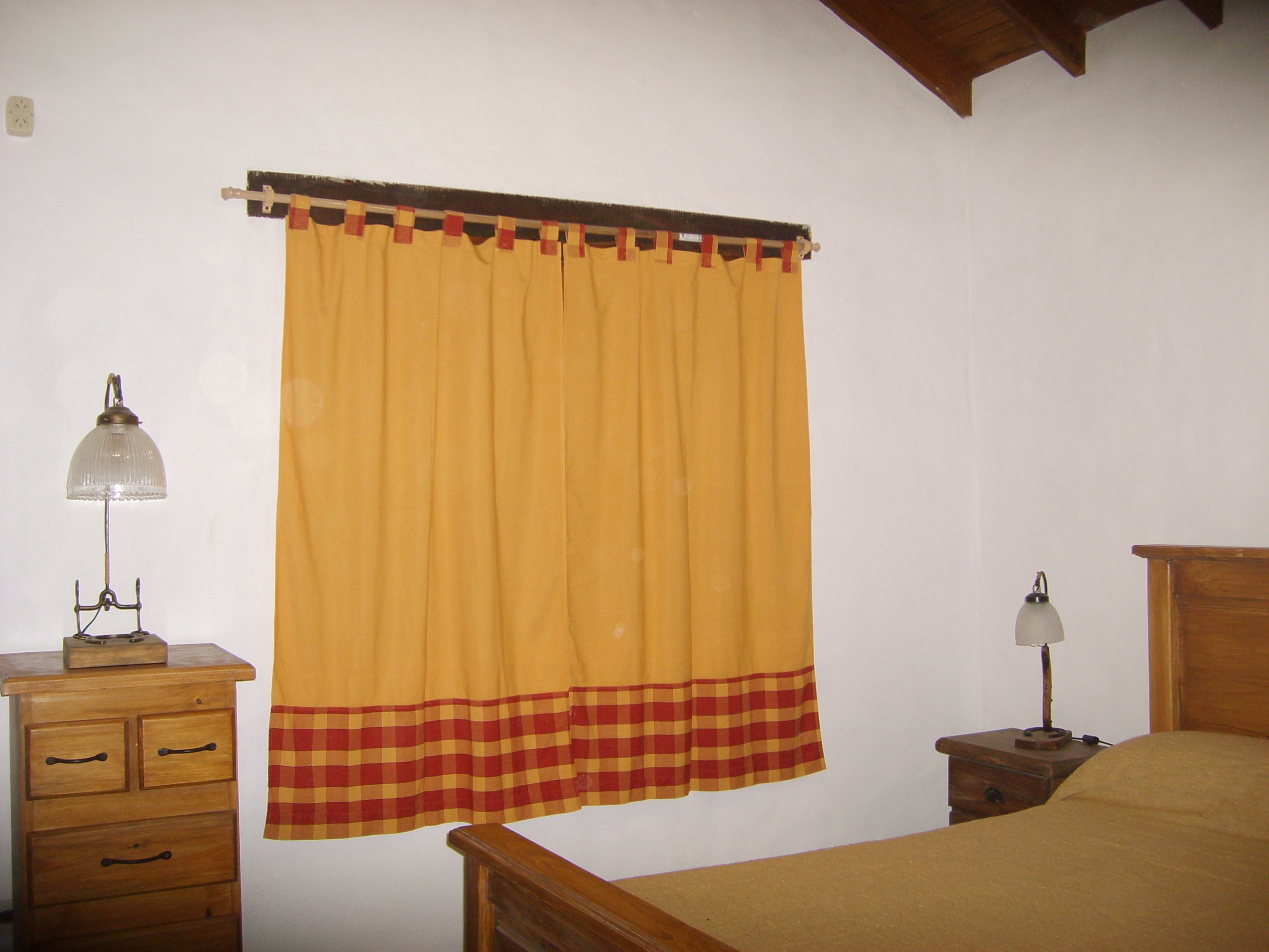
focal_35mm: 35
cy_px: 476
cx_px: 634
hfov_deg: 52.6
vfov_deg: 40.7
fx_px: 1283
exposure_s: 1/45
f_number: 2.8
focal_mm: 5.8
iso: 150
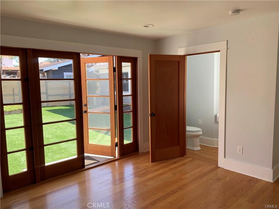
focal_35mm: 26
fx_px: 210
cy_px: 104
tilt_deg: -5.0
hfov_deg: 67.3
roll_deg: +1.8
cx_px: 140
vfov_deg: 53.1
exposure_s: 1/121
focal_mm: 4.25
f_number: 1.8
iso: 25
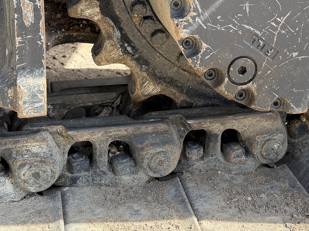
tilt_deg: -16.6
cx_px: 193
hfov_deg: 28.5
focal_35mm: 68
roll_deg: +1.0
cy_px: 10
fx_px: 607
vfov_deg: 21.0
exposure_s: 1/878
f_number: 1.78
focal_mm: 6.76
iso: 100
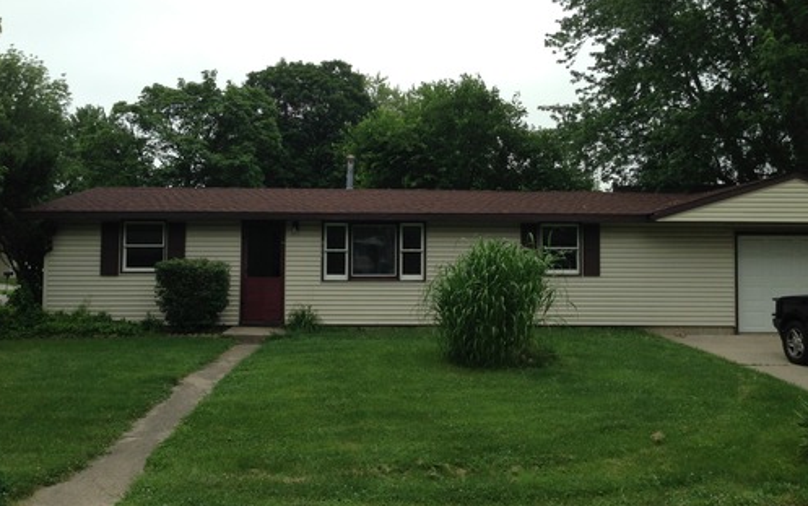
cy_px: 223
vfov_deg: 35.3
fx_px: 793
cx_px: 405
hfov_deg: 54.0
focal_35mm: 36
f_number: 2.4
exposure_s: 1/398
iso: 50
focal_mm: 4.13
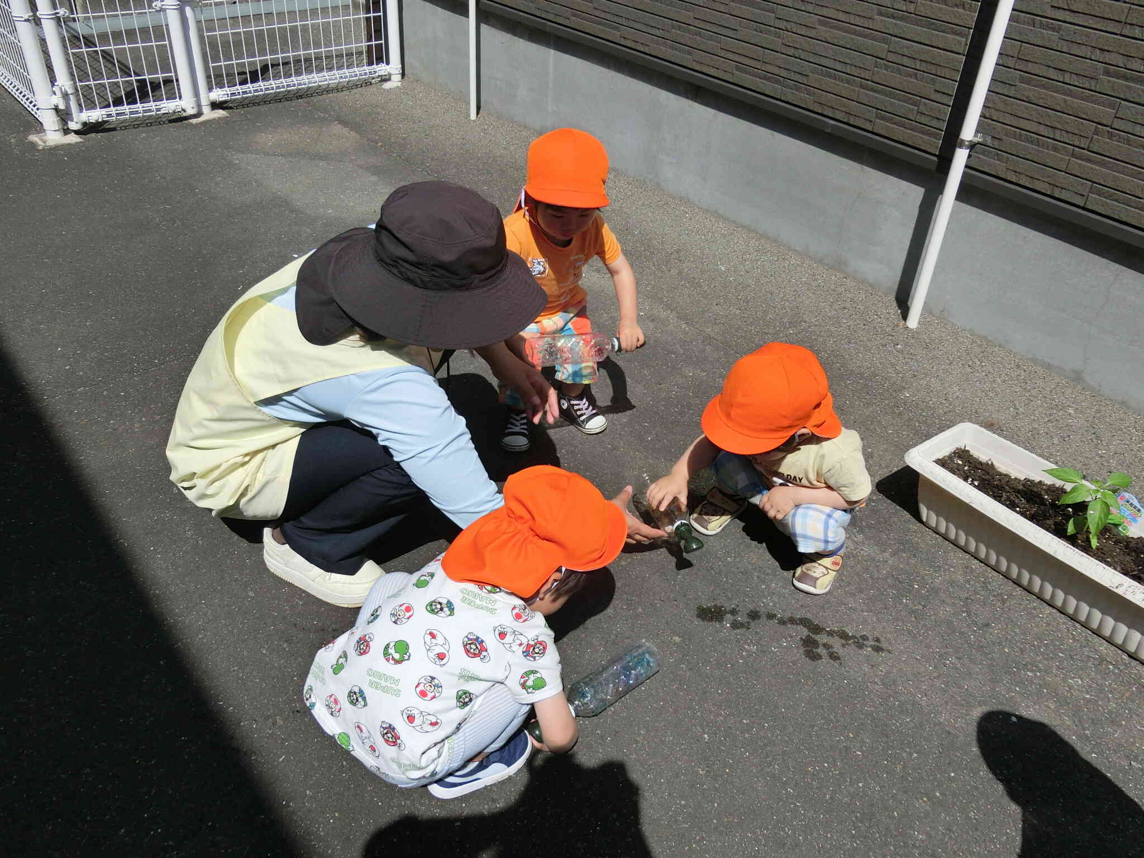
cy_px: 429
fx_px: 958
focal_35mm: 29
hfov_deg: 61.7
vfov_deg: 48.2
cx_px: 572
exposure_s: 1/400
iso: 80
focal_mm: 5.2
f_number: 7.4
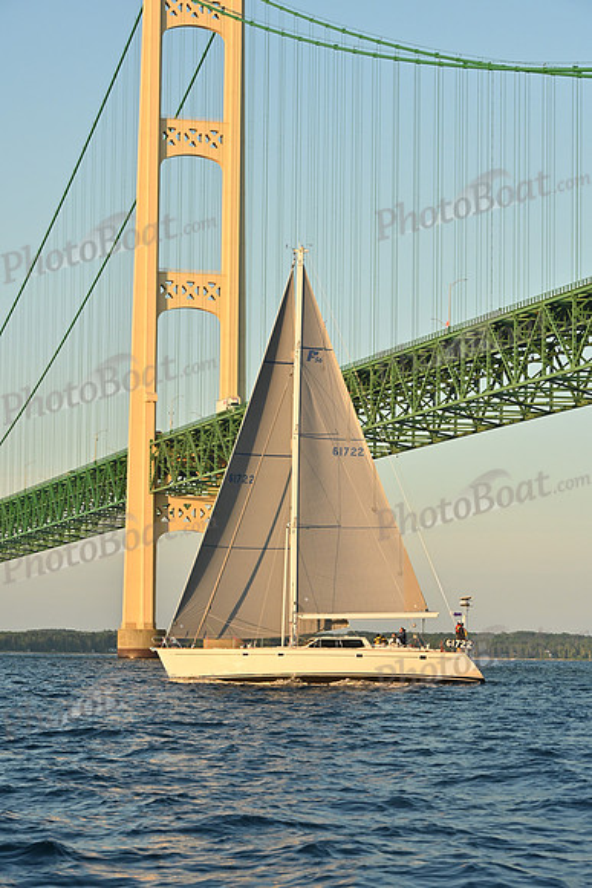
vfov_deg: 18.6
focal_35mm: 110
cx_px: 296
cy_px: 444
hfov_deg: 12.5
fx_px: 2712
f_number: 9
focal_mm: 110
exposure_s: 1/800
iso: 800
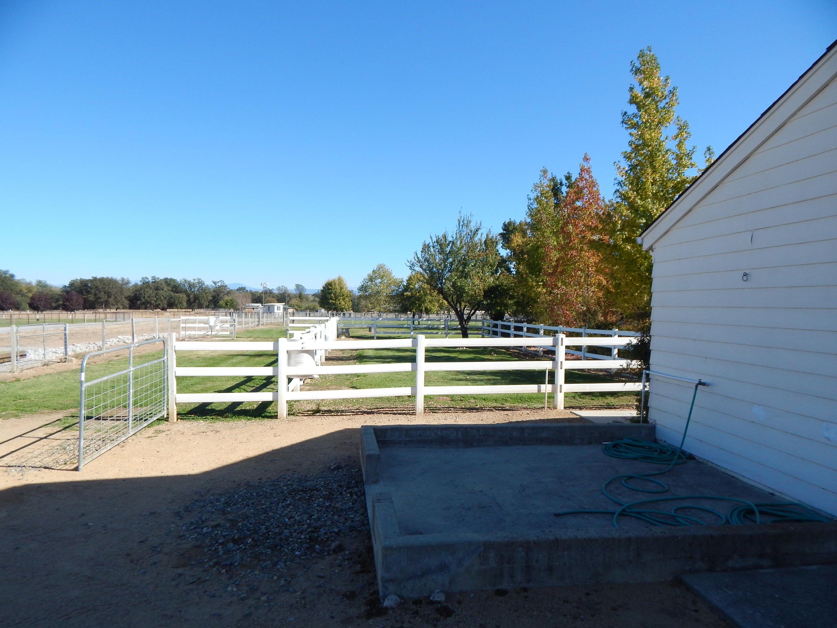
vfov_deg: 61.1
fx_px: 532
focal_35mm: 22
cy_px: 314
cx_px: 418
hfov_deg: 76.4
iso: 125
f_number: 3
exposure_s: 1/1250
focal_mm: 4
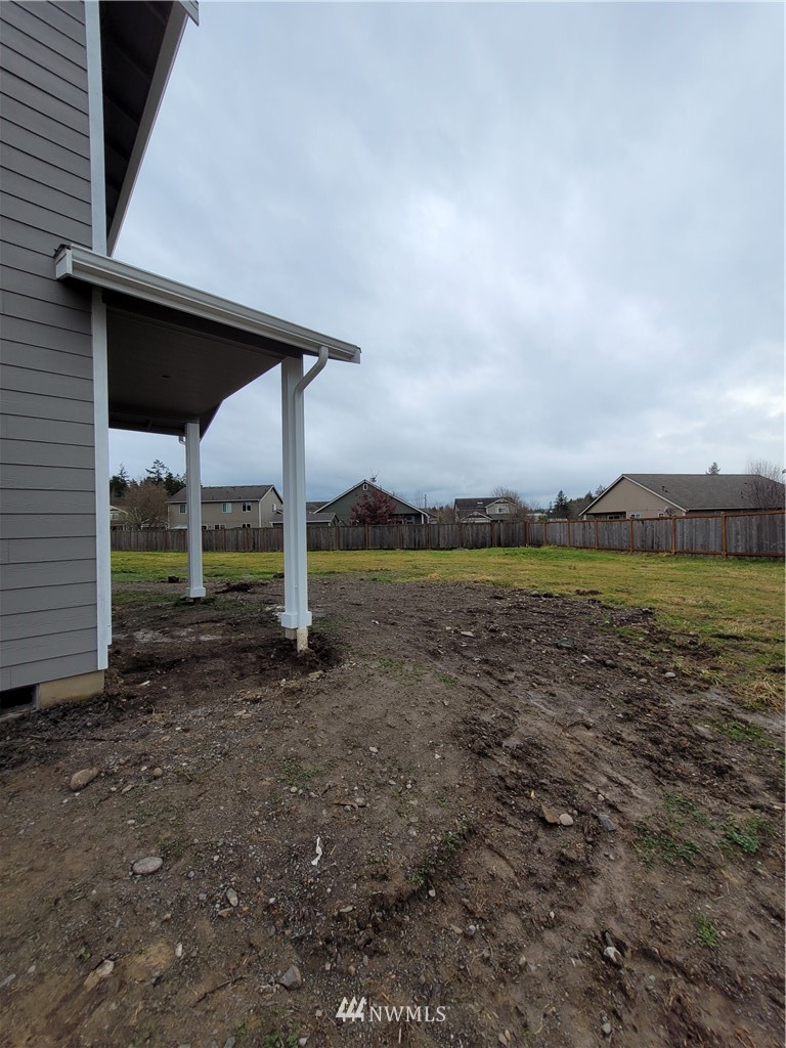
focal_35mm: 13
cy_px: 524
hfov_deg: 89.9
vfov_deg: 106.2
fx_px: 394
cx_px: 393
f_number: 2.2
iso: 40
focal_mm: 1.74
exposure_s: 1/154
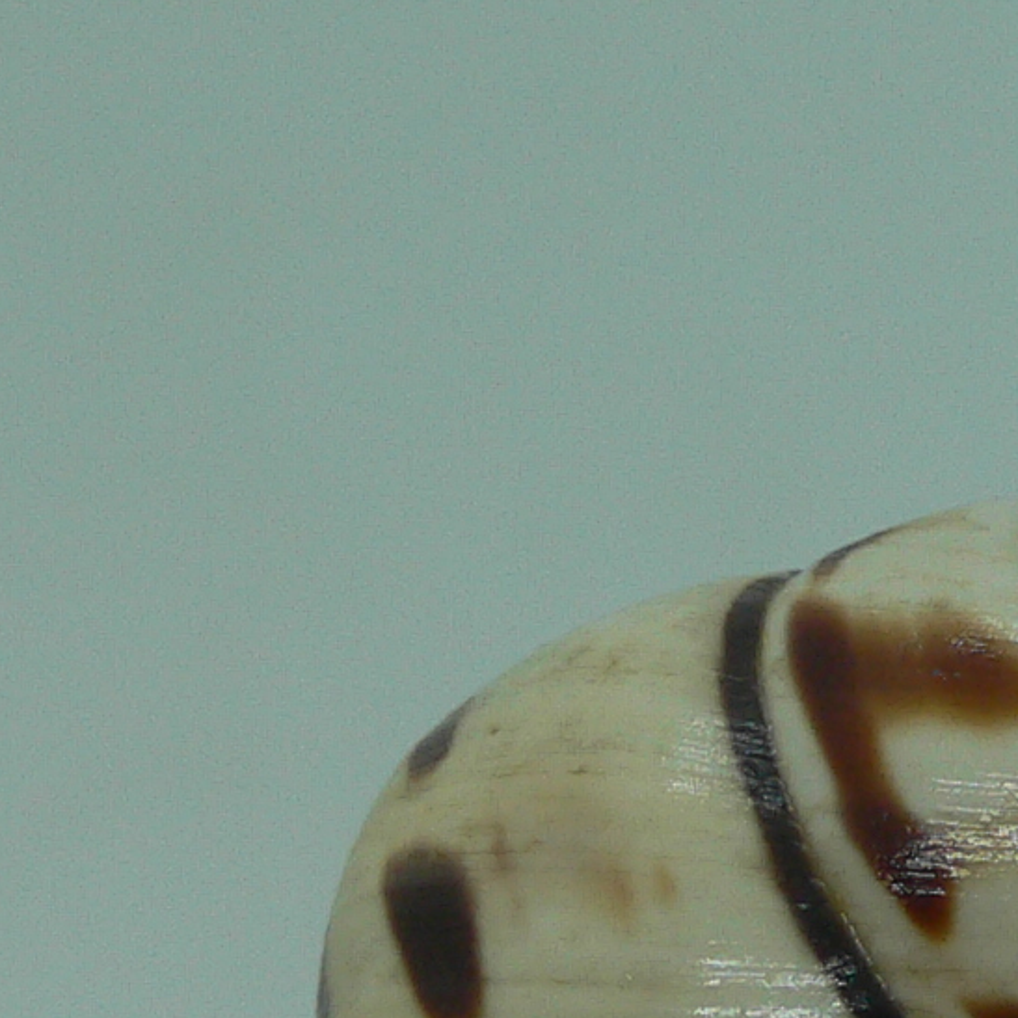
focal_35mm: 114
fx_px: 3793
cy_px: 1139
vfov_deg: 14.9
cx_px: 990
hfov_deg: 15.1
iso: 80
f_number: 2.8
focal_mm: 4.6
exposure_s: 1/60
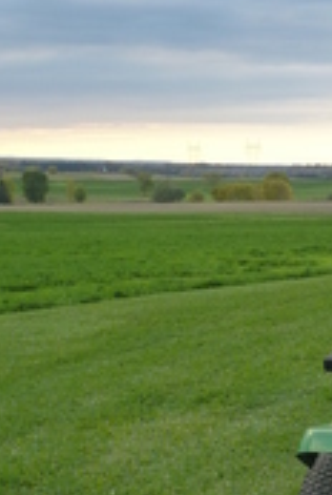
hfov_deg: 14.3
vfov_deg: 21.8
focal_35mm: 93
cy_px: 332
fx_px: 1281
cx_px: 404
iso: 160
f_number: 3.8
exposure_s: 1/125
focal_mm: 6.8
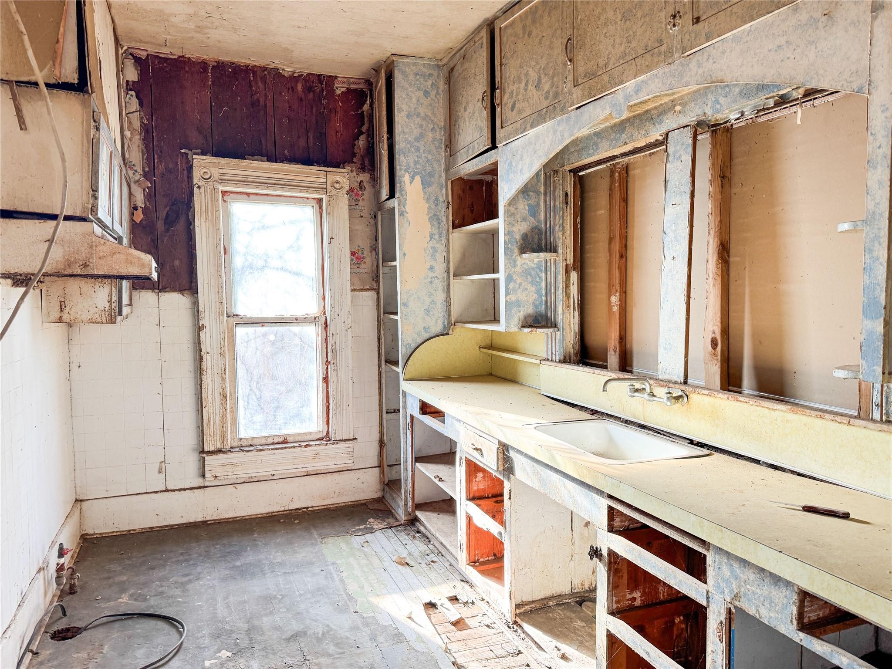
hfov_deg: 71.6
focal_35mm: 24
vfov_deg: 56.8
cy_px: 334
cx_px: 446
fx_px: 618
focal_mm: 6.76
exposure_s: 1/121
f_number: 1.78
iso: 125
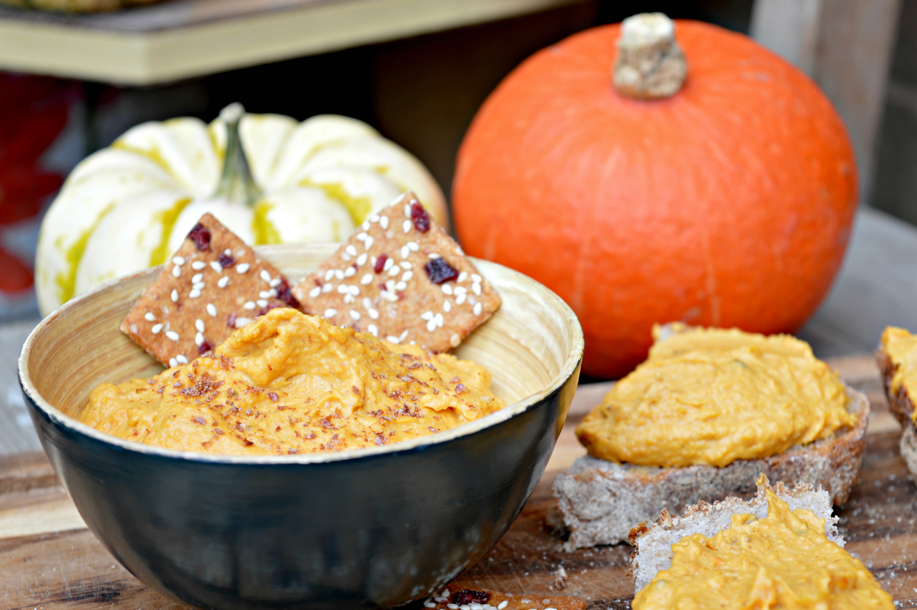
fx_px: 2099
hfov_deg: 24.6
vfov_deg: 16.5
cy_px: 305
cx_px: 458
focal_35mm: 82
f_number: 5.6
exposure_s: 1/25
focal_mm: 55
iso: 100
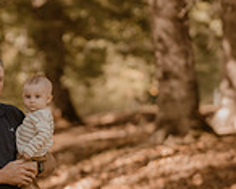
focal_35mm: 246
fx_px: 1719
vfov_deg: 6.3
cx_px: 27
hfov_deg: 7.8
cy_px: 200
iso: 320
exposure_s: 1/800
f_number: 1.8
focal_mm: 85
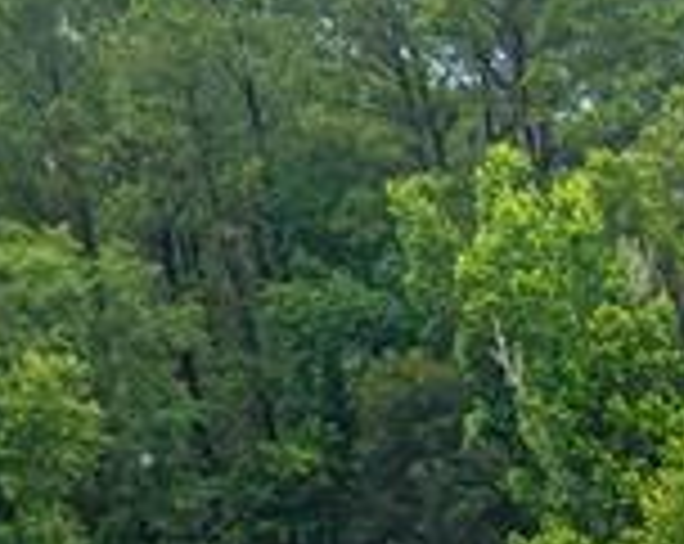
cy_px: 1529
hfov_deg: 10.3
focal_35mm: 158
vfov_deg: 8.5
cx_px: 1755
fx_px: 3192
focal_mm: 8.67
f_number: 1.8
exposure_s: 1/500
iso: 100
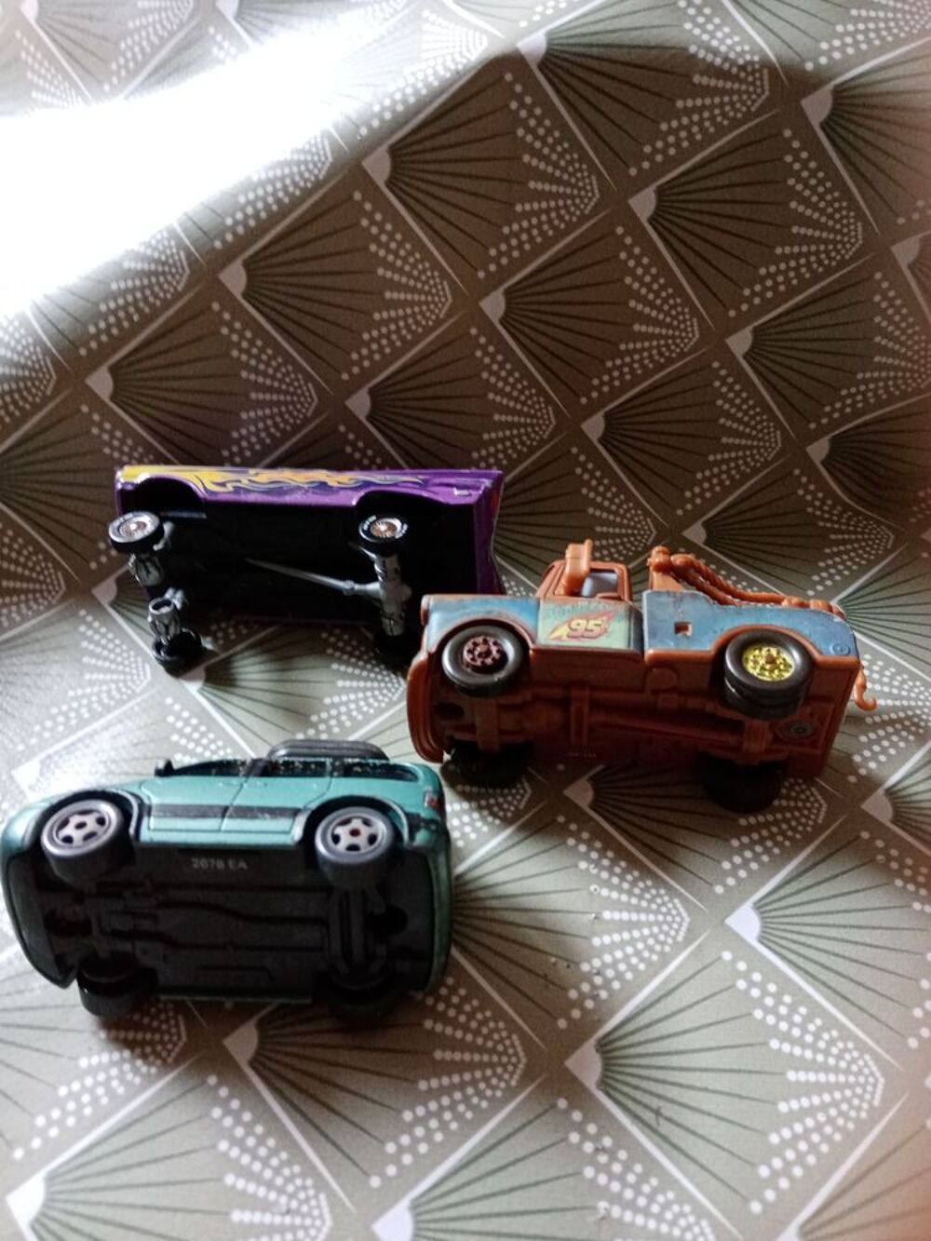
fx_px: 932
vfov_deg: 67.3
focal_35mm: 26
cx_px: 466
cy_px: 620
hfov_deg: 53.1
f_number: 1.8
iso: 306
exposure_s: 1/25
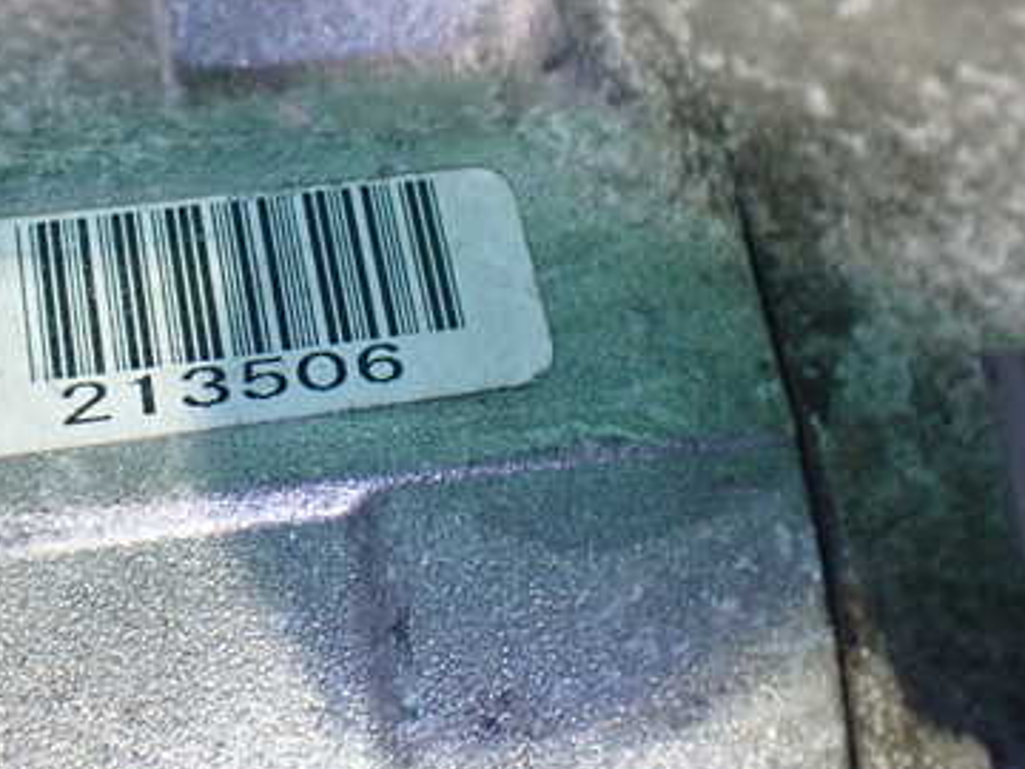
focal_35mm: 50
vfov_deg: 28.8
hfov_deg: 37.5
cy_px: 222
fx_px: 1481
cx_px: 290
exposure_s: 1/40
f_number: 2.3
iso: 800
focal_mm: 5.4
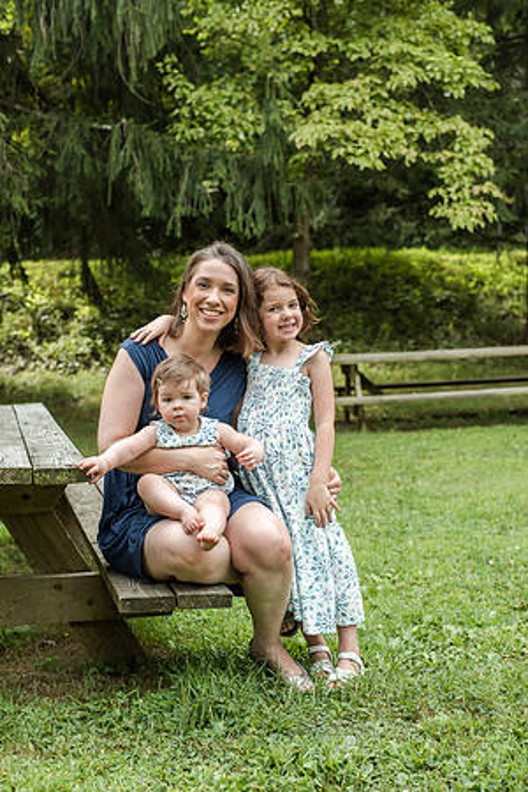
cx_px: 264
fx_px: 1100
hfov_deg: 27.0
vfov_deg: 39.6
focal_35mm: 50
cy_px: 396
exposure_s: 1/800
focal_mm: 50
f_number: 4
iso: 400
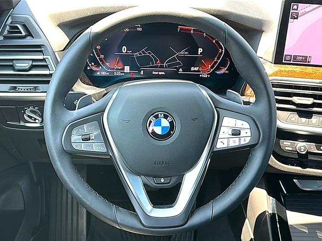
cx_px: 161
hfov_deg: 42.1
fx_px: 419
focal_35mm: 45
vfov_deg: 32.2
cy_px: 120
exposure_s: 1/129
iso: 64
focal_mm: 6.86
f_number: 1.78
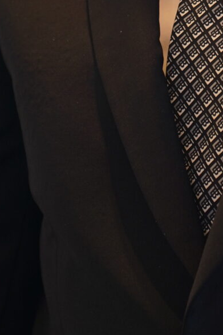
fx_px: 2554
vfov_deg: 7.3
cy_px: -198
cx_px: 223
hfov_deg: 5.0
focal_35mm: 275
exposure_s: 1/80
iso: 250
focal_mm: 63
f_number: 2.8
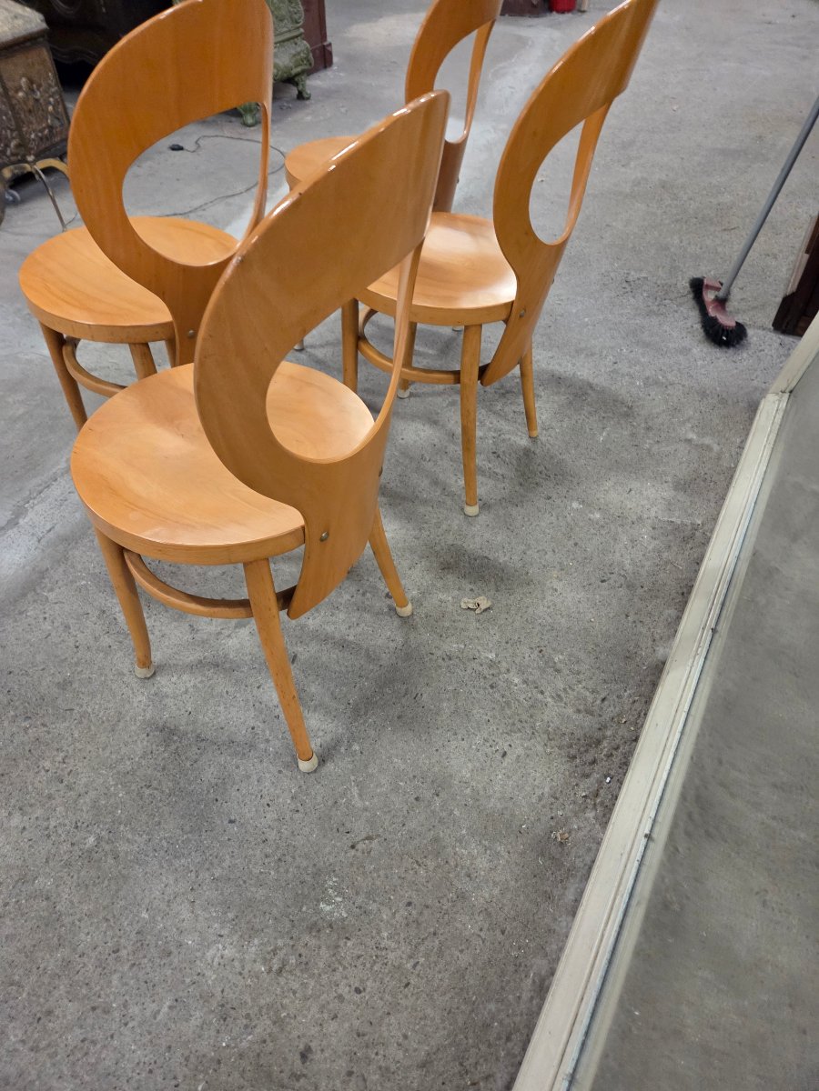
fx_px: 726
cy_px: 546
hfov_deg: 58.9
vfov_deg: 73.9
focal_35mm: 23
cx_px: 410
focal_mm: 5.4
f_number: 1.8
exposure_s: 1/100
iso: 1250
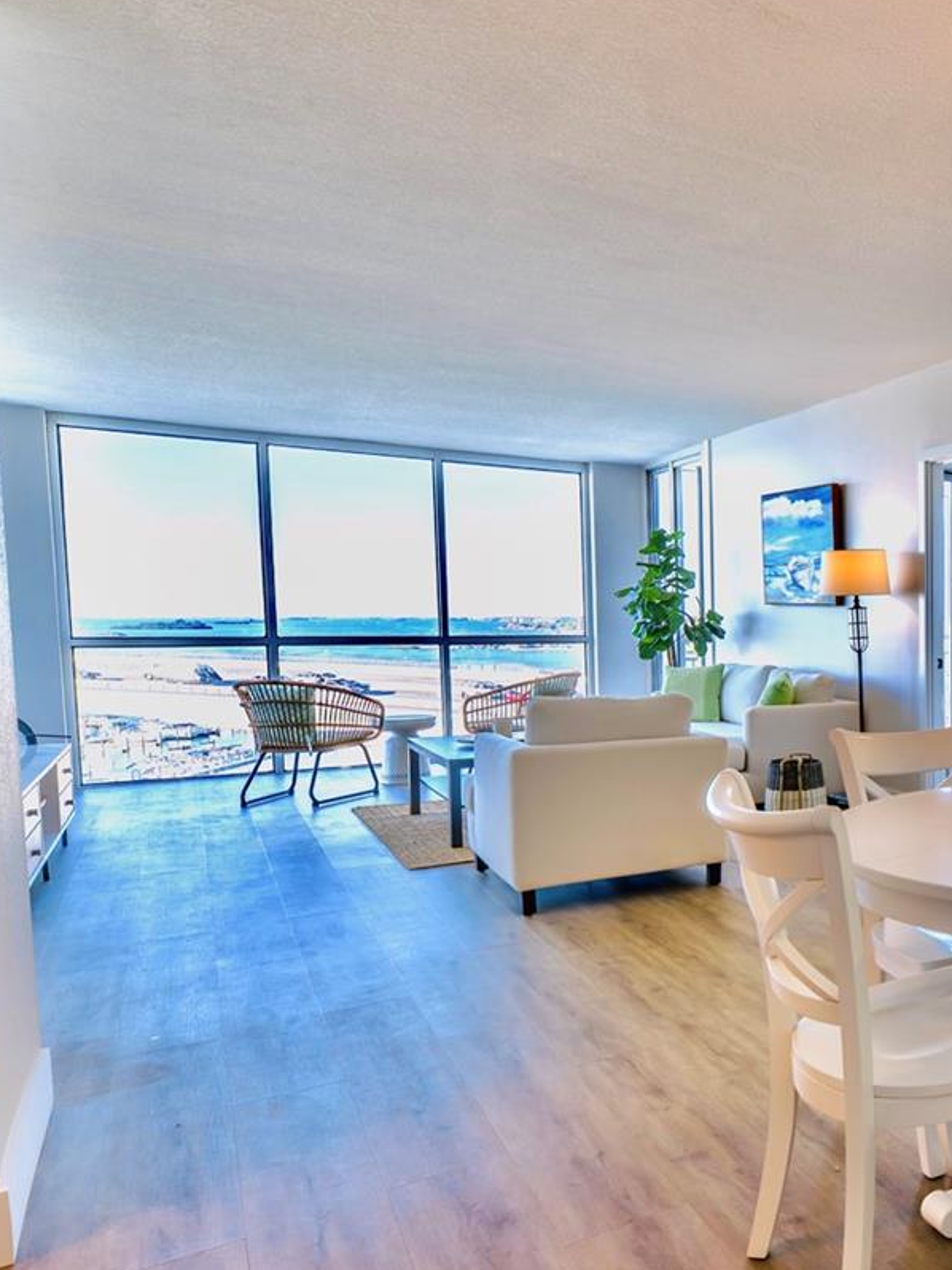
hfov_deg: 41.7
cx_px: 1027
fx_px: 991
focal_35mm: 27
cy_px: 699
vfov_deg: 65.2
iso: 64
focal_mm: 14
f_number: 9
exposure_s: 1/80
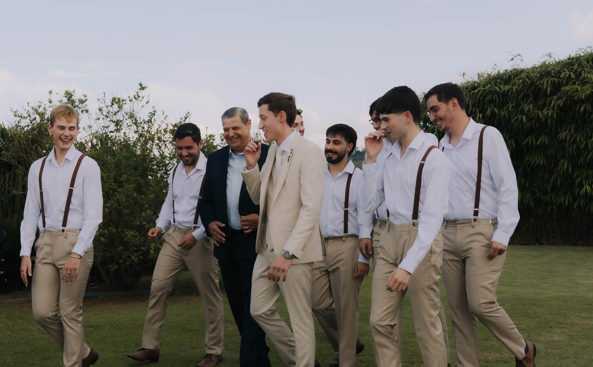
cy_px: 212
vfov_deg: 21.2
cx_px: 275
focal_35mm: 61
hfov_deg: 33.7
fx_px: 980
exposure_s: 1/640
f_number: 4
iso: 100
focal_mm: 37
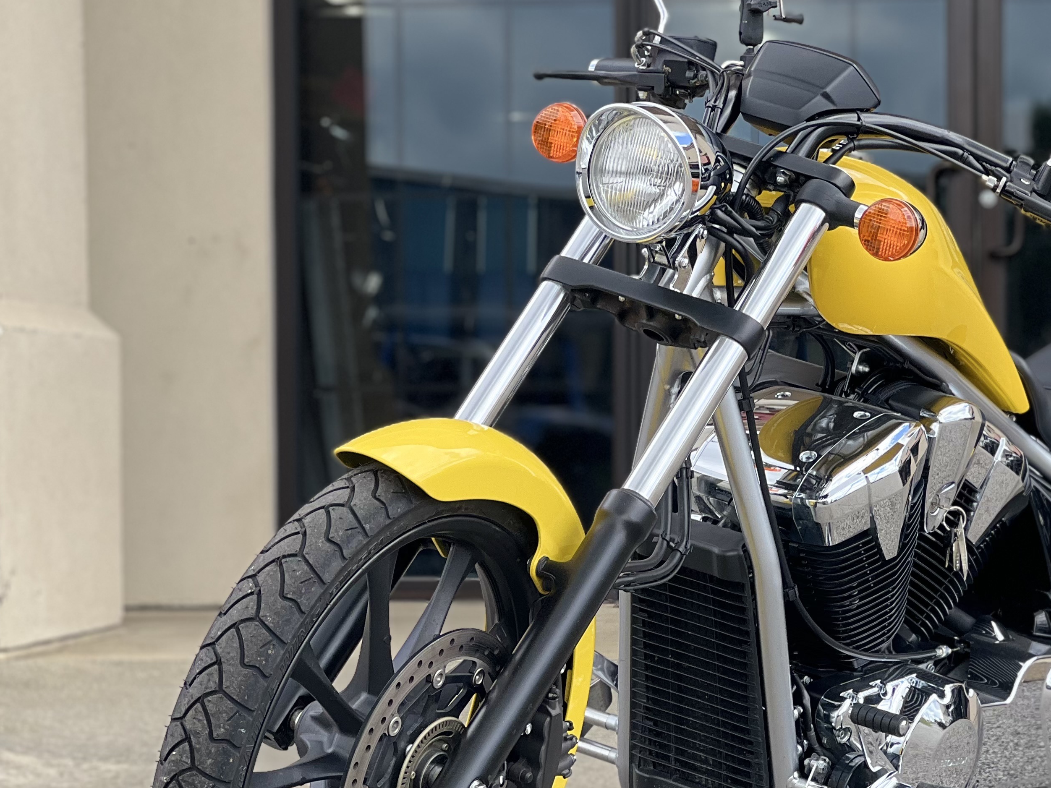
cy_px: 496
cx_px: 763
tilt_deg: -1.2
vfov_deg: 11.9
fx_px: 3765
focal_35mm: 124
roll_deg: -0.2
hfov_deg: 15.8
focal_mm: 9
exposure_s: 1/121
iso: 20
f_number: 2.8
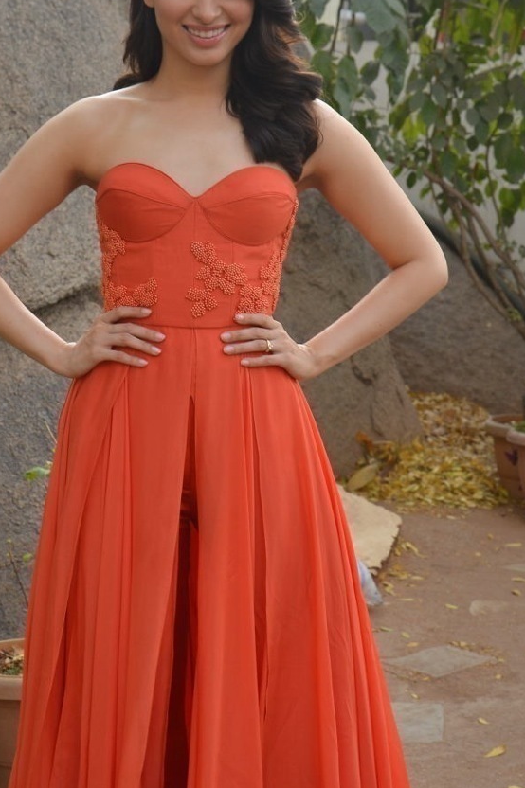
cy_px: 412
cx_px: 181
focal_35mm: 83
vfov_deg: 24.5
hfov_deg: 16.4
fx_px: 1817
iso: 500
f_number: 5.6
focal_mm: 46
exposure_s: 1/125
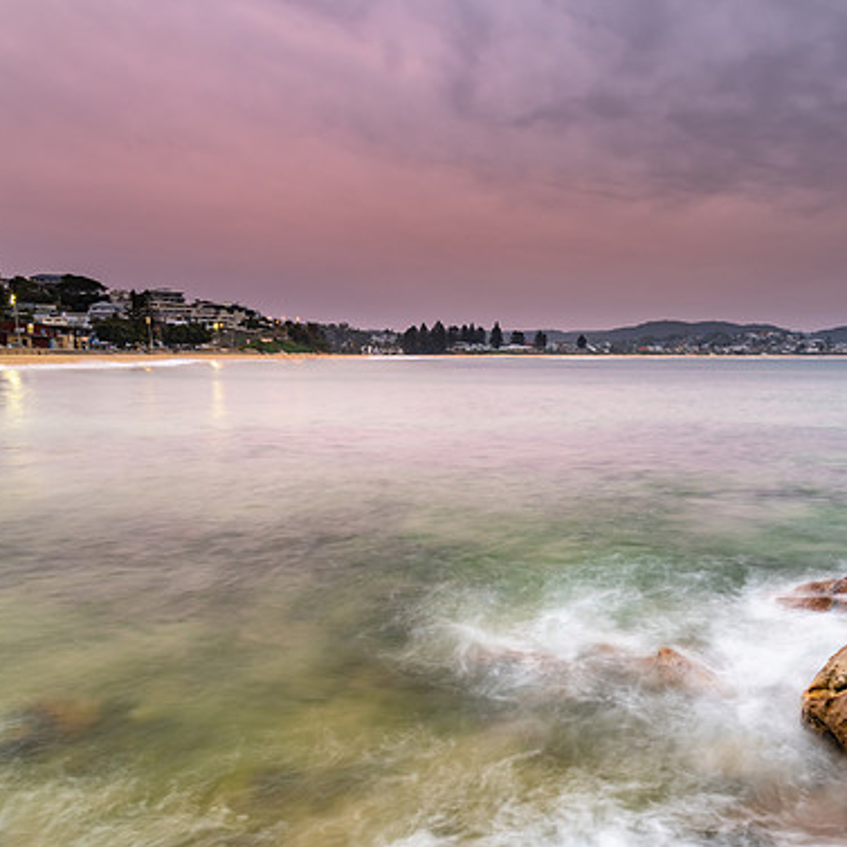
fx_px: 886
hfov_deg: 50.2
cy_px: 428
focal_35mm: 32
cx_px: 564
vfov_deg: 51.1
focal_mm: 24
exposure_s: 3
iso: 125
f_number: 8
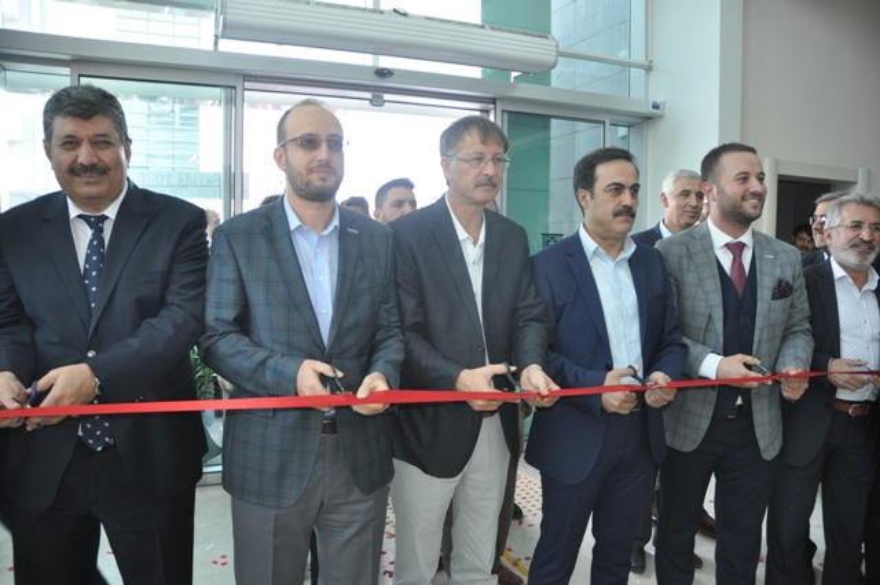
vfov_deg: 47.8
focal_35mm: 27
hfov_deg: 67.4
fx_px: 659
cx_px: 440
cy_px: 292
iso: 800
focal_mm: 18
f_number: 3.5
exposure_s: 1/60
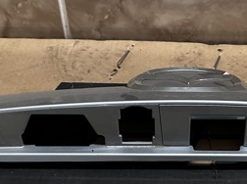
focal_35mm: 61
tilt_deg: -45.4
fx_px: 434
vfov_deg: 23.7
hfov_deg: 31.2
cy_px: 139
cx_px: 182
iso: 800
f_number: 1.78
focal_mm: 6.86
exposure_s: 1/50
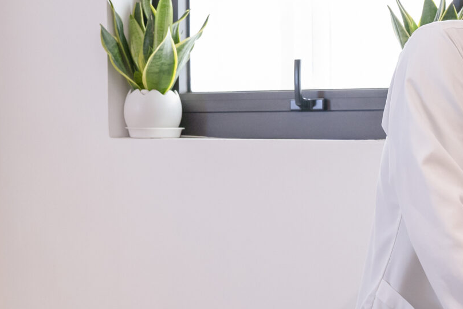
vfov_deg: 18.0
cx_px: 512
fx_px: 978
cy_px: 157
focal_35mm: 76
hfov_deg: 24.8
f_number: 4
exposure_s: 1/160
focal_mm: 24
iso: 1250
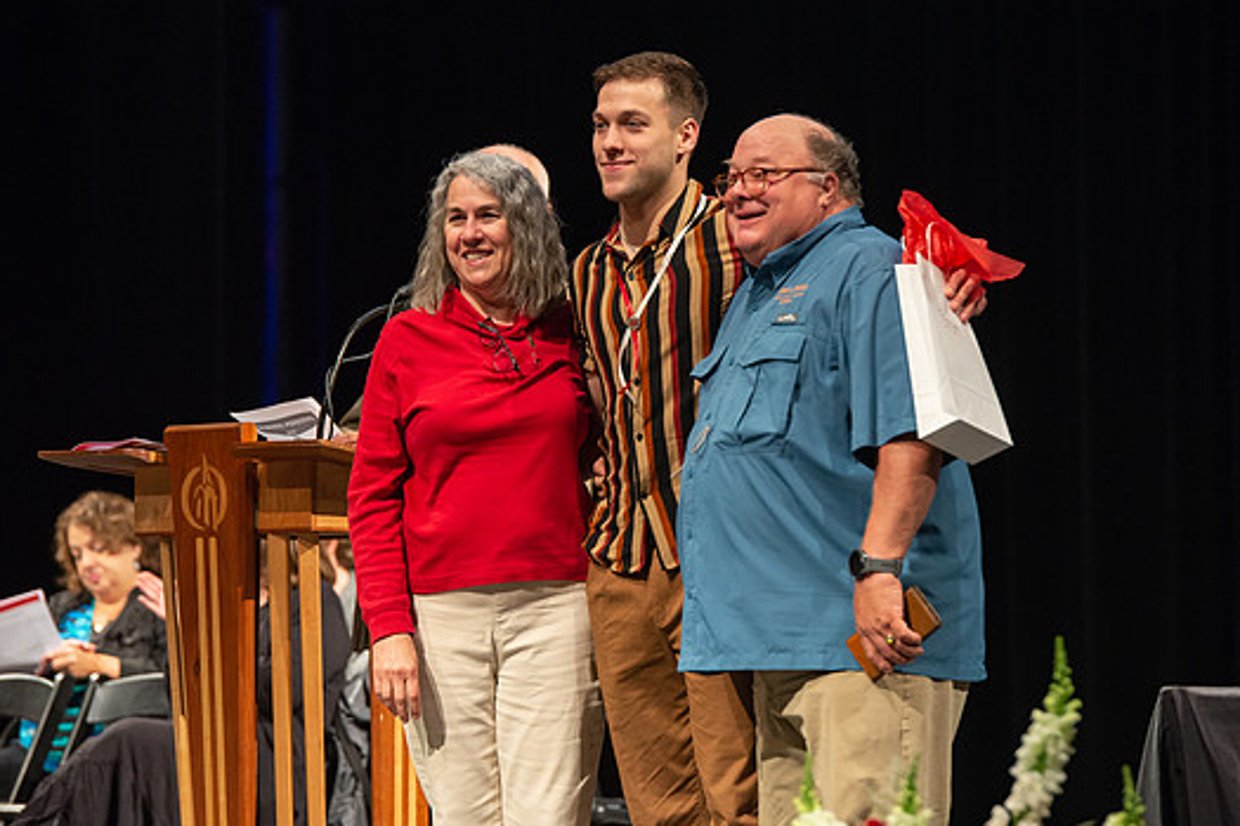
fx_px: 6854
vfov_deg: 6.9
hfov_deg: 10.3
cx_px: 621
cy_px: 389
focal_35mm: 199
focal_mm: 170
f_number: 4
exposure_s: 1/100
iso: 1600
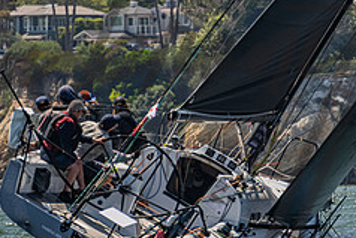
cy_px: 43
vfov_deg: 1.4
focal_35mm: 974
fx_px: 9637
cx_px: 196
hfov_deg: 2.1
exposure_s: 1/1600
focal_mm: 400
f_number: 8
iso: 400
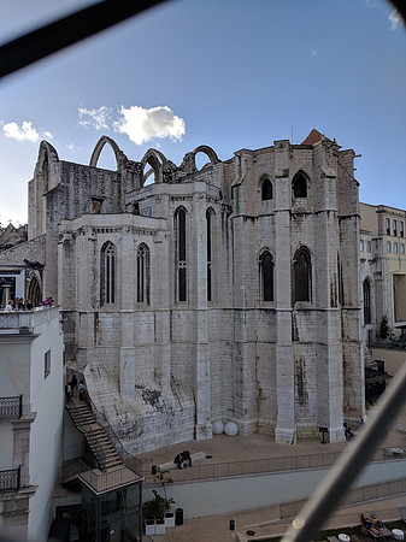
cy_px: 271
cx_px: 203
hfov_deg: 53.0
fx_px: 407
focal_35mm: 26
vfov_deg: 67.3
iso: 51
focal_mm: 4.67
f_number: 2
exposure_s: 1/2513
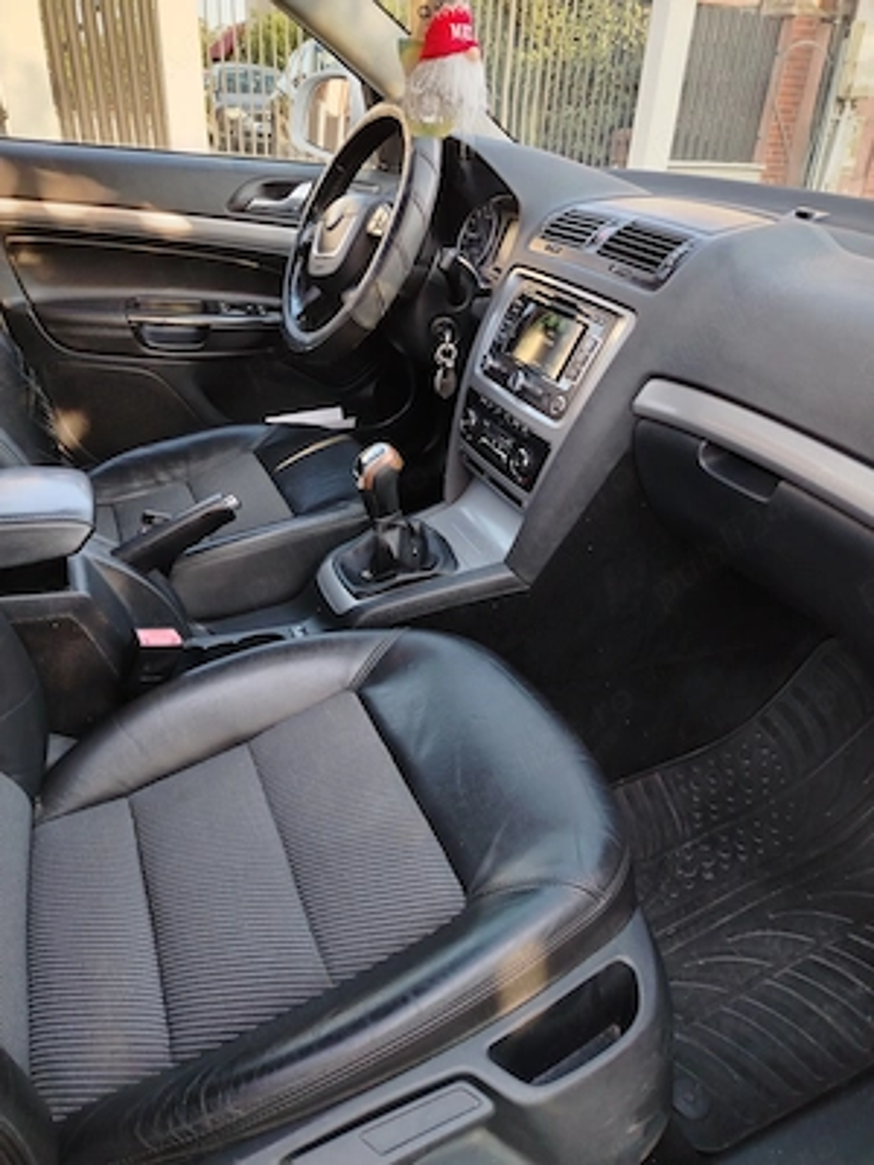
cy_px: 582
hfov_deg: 56.8
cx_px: 437
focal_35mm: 24
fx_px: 808
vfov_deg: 71.6
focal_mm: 5.25
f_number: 1.75
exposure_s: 1/50
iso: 184
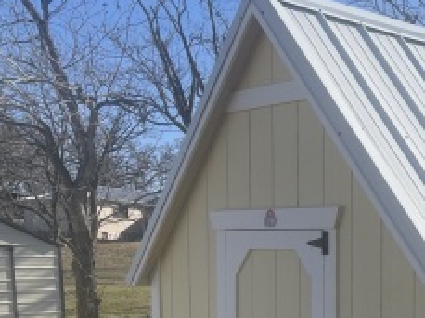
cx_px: 572
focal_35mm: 70
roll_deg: +0.0
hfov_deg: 24.0
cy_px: 357
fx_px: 858
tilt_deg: -4.0
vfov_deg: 20.0
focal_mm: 5.1
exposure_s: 1/3663
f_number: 1.6
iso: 32
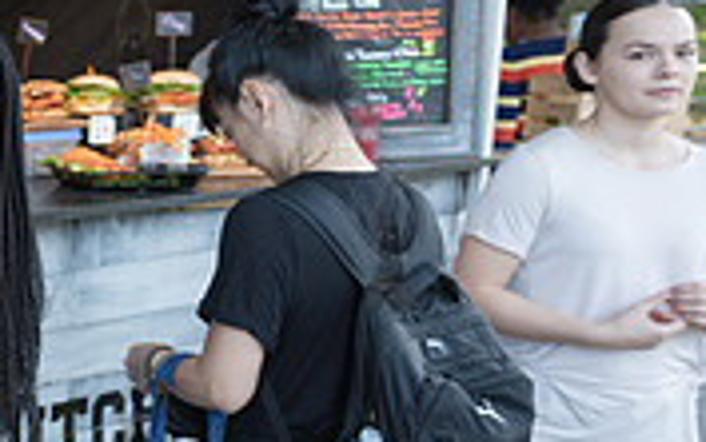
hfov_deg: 21.3
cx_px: -383
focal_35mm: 80
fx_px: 1541
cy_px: 241
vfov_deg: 16.4
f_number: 2.8
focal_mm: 24
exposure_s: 1/125
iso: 200
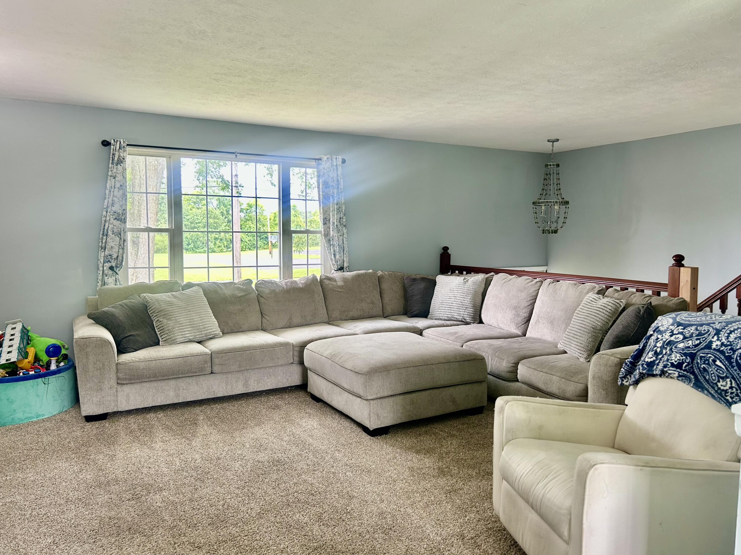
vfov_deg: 53.1
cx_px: 370
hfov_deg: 67.3
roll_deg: +0.0
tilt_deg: -4.9
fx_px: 557
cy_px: 278
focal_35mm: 26
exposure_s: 1/60
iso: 64
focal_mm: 5.7
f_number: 1.5
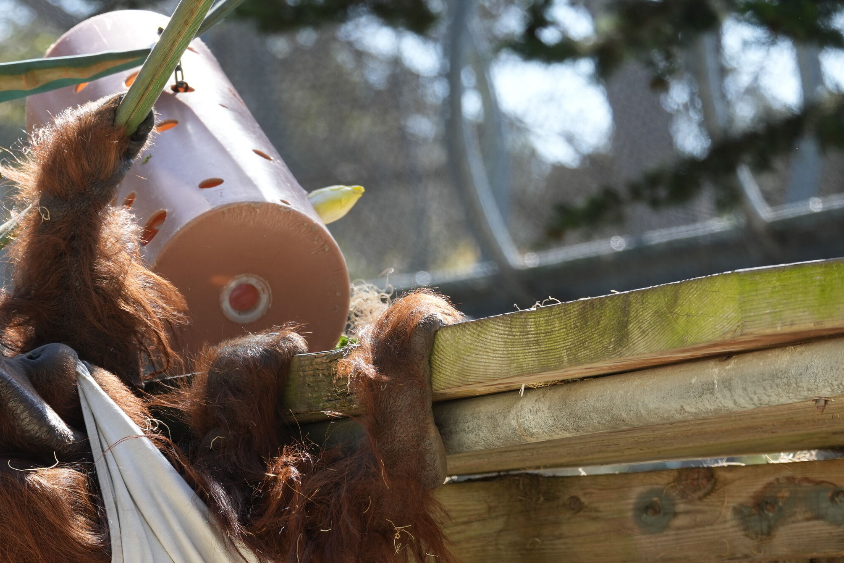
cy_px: 565
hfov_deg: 5.7
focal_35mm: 361
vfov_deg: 3.8
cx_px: 123
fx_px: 8463
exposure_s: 1/400
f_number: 4.5
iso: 250
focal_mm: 168
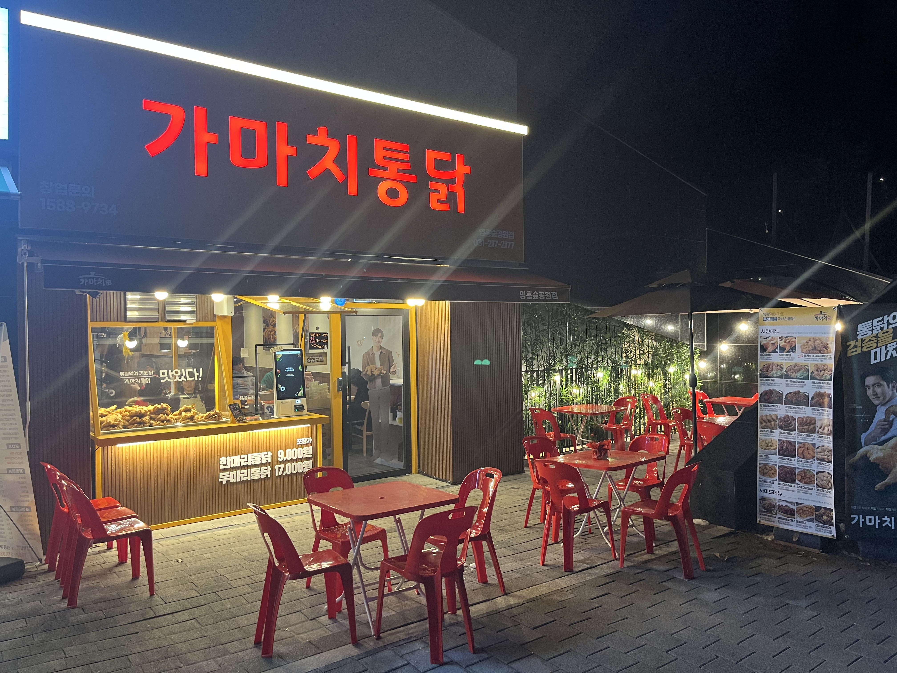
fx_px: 674
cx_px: 448
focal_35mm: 26
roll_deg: +0.4
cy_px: 336
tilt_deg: -1.4
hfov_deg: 67.3
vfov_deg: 53.1
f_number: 1.6
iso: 320
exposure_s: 1/60
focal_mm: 5.1
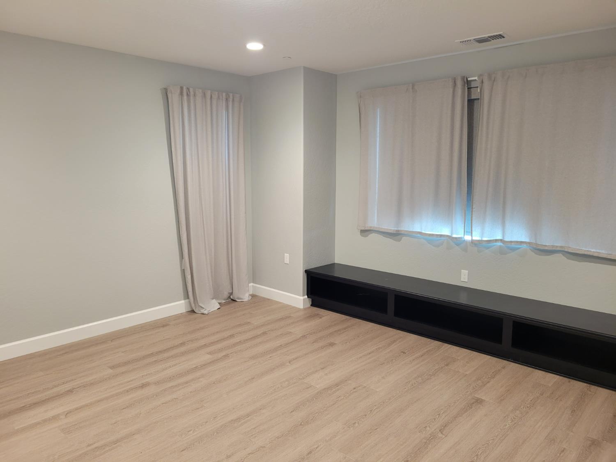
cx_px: 308
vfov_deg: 53.1
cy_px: 231
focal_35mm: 26
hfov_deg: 67.3
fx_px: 463
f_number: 1.8
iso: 200
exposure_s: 1/40
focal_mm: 5.4
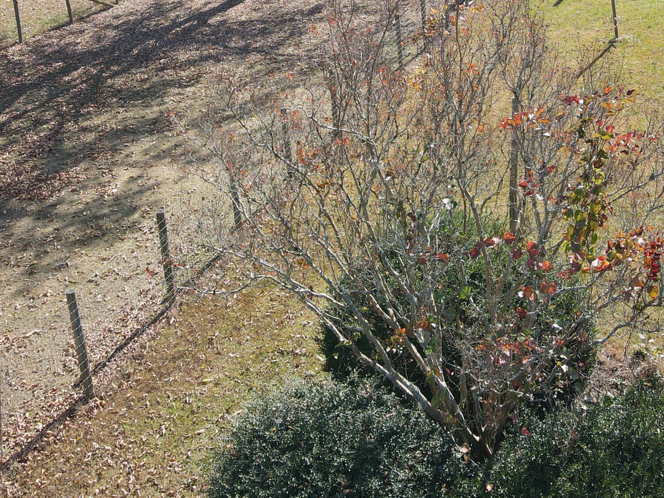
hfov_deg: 39.5
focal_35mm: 48
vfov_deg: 28.6
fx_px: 921
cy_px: 17
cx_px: 401
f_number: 2.8
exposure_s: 1/200
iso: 100
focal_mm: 4.5
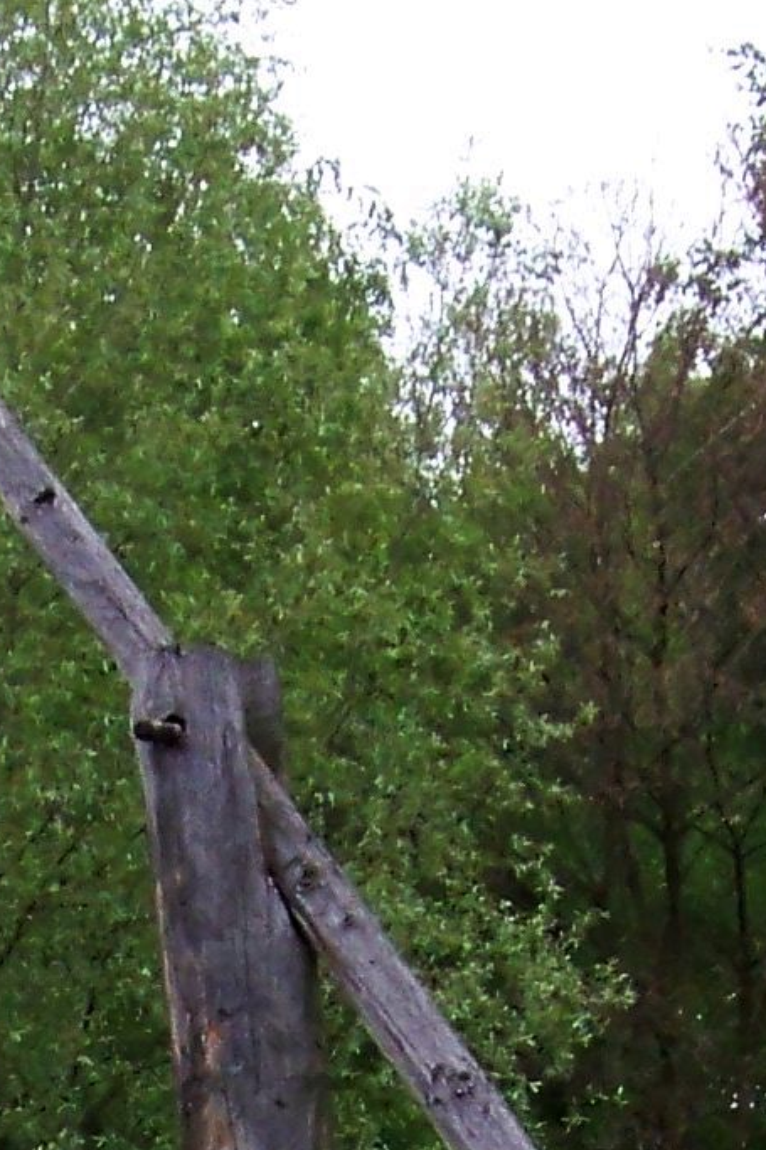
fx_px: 5716
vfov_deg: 11.1
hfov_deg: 7.6
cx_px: 99
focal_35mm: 179
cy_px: 1613
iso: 200
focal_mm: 5.85
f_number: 4
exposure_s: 1/640
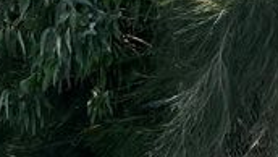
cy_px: 138
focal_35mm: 198
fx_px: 1460
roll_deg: -2.3
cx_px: -268
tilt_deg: +1.0
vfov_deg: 6.1
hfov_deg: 10.1
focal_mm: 5.7
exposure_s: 1/982
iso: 50
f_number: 1.5
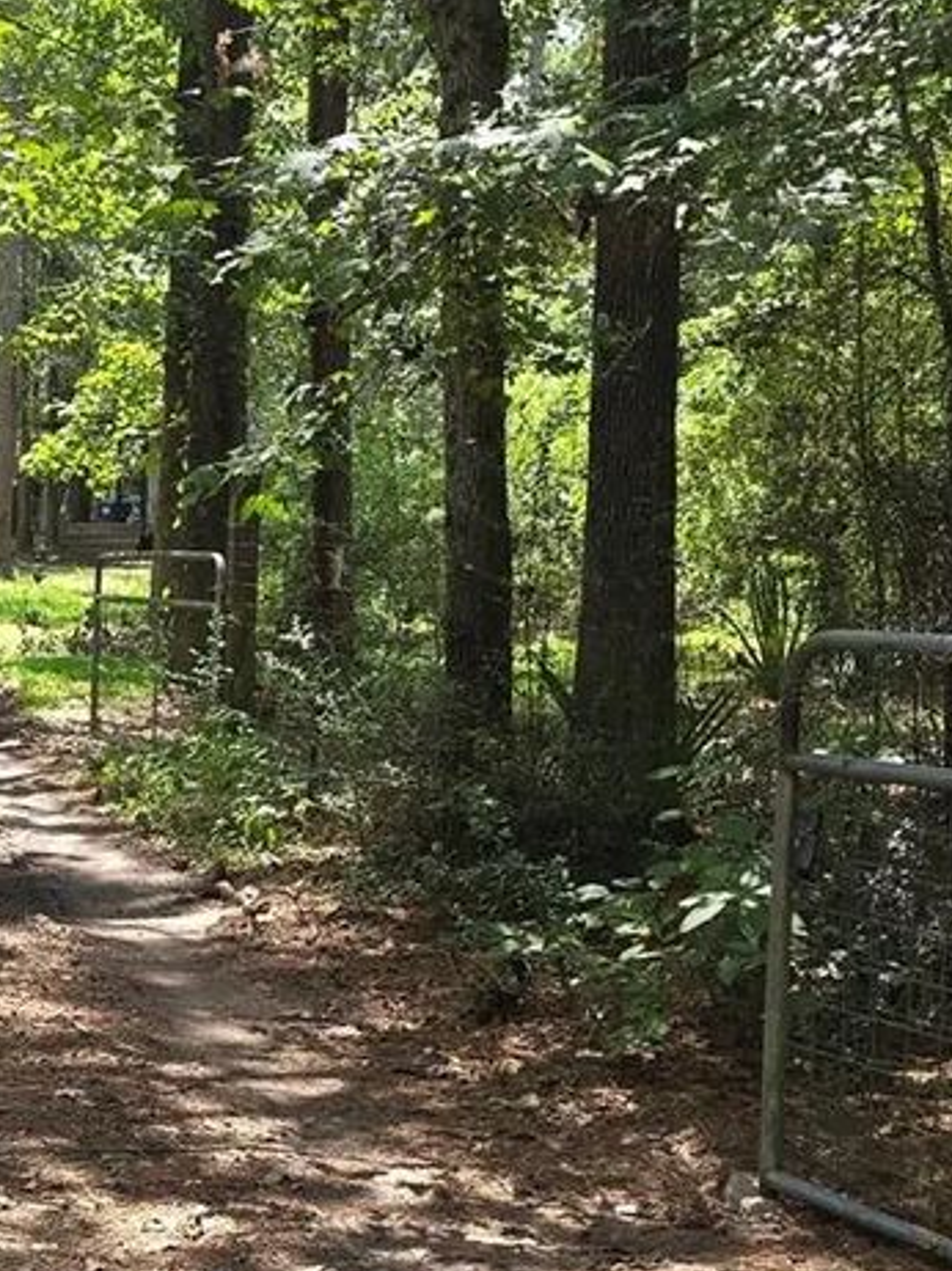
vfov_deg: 28.3
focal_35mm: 68
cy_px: 901
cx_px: -184
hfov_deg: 20.3
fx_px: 2496
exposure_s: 1/120
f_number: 1.7
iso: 12
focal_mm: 6.3
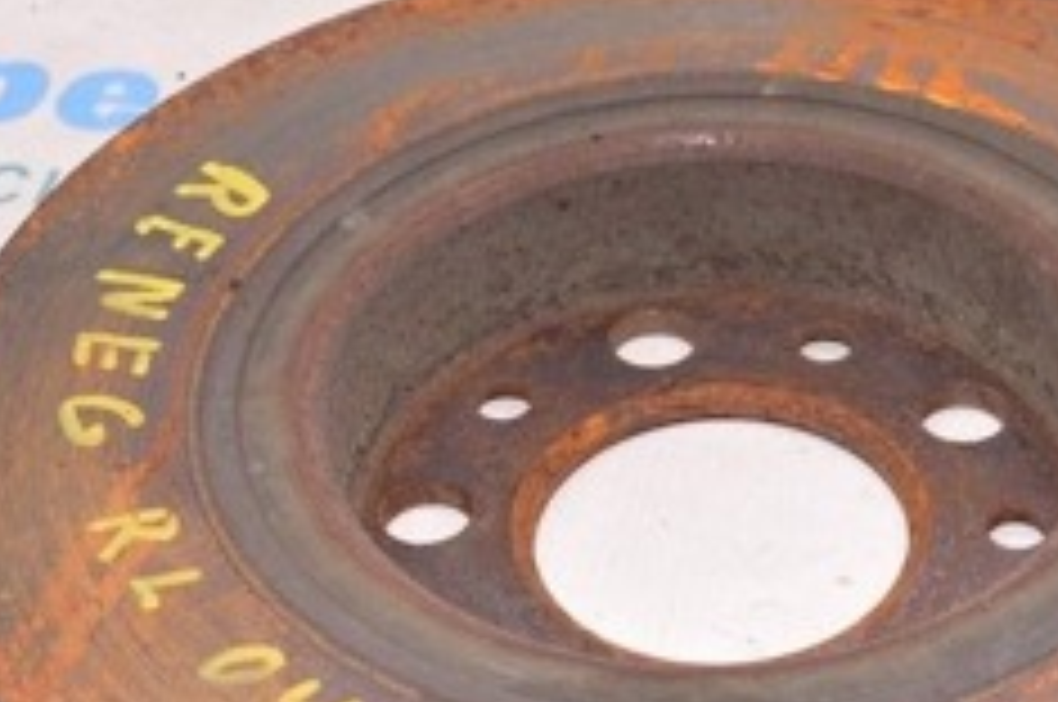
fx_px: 3239
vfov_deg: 12.4
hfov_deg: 18.3
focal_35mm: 110
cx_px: 891
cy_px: 416
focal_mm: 27
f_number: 8
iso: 1600
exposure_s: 1/100
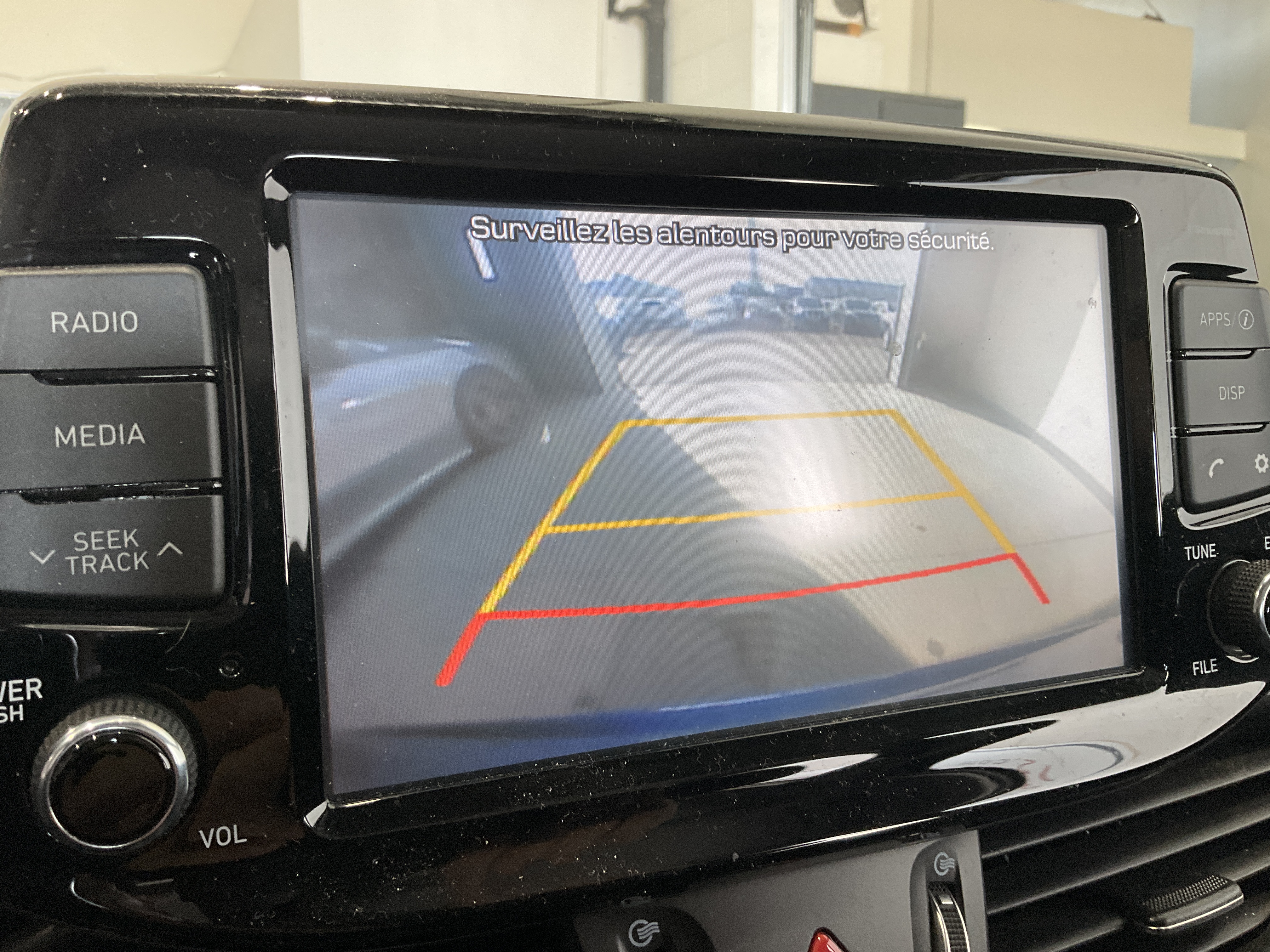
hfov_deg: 61.7
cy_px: 476
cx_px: 635
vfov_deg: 48.2
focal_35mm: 29
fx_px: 1064
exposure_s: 1/60
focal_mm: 3
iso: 40
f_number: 1.8
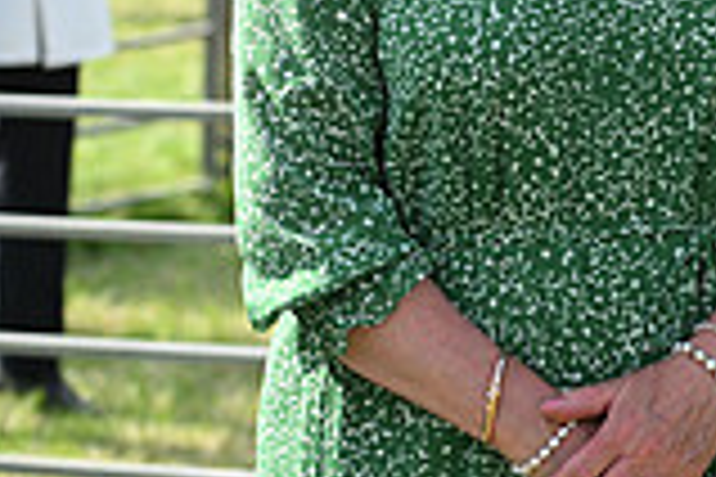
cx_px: 1301
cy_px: -263
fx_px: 5966
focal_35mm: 300
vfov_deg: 4.5
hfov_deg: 6.7
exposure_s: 1/1000
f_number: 4.5
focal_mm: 82
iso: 360
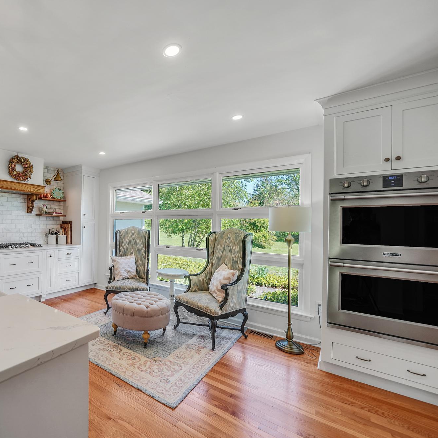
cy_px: 224
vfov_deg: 84.0
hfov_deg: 79.3
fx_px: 243
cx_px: 125
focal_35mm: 17
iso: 200
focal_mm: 13
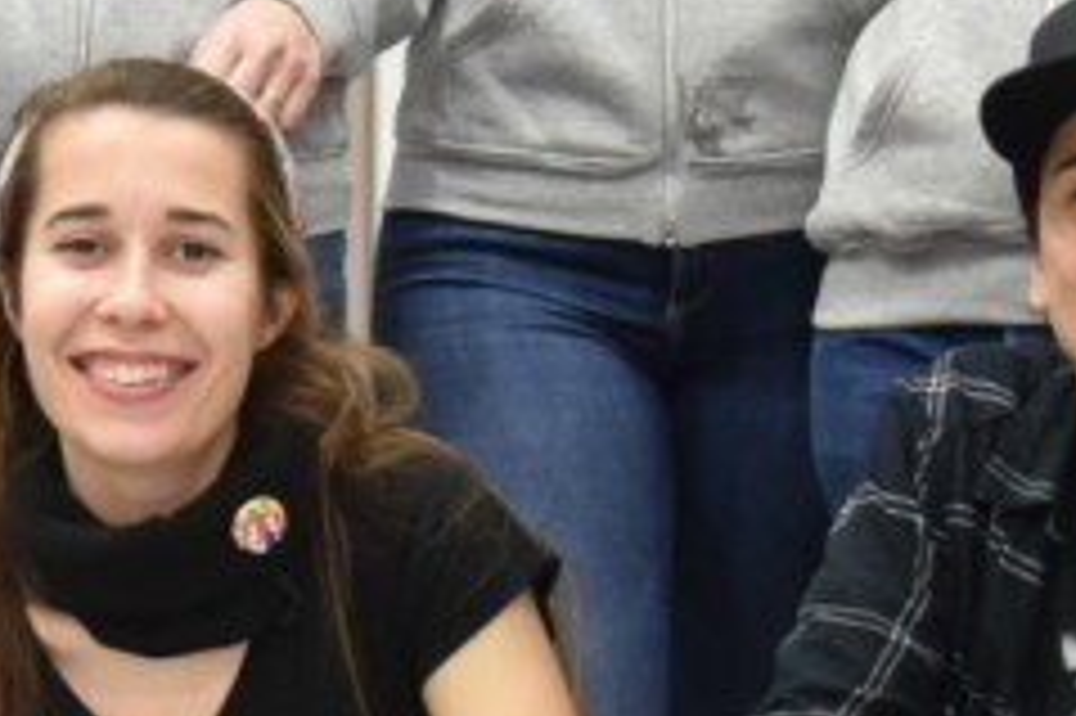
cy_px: 313
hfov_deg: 9.9
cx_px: -180
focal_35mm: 206
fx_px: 6153
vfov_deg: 6.7
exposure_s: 1/60
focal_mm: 48
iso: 2000
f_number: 4
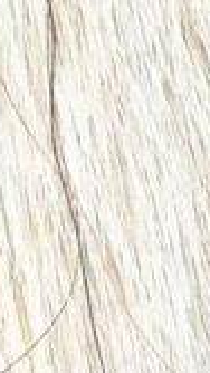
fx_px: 1919
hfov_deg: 6.2
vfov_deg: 9.3
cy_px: 1030
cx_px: 324
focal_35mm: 194
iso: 25
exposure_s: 1/33
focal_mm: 4.15
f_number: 2.2
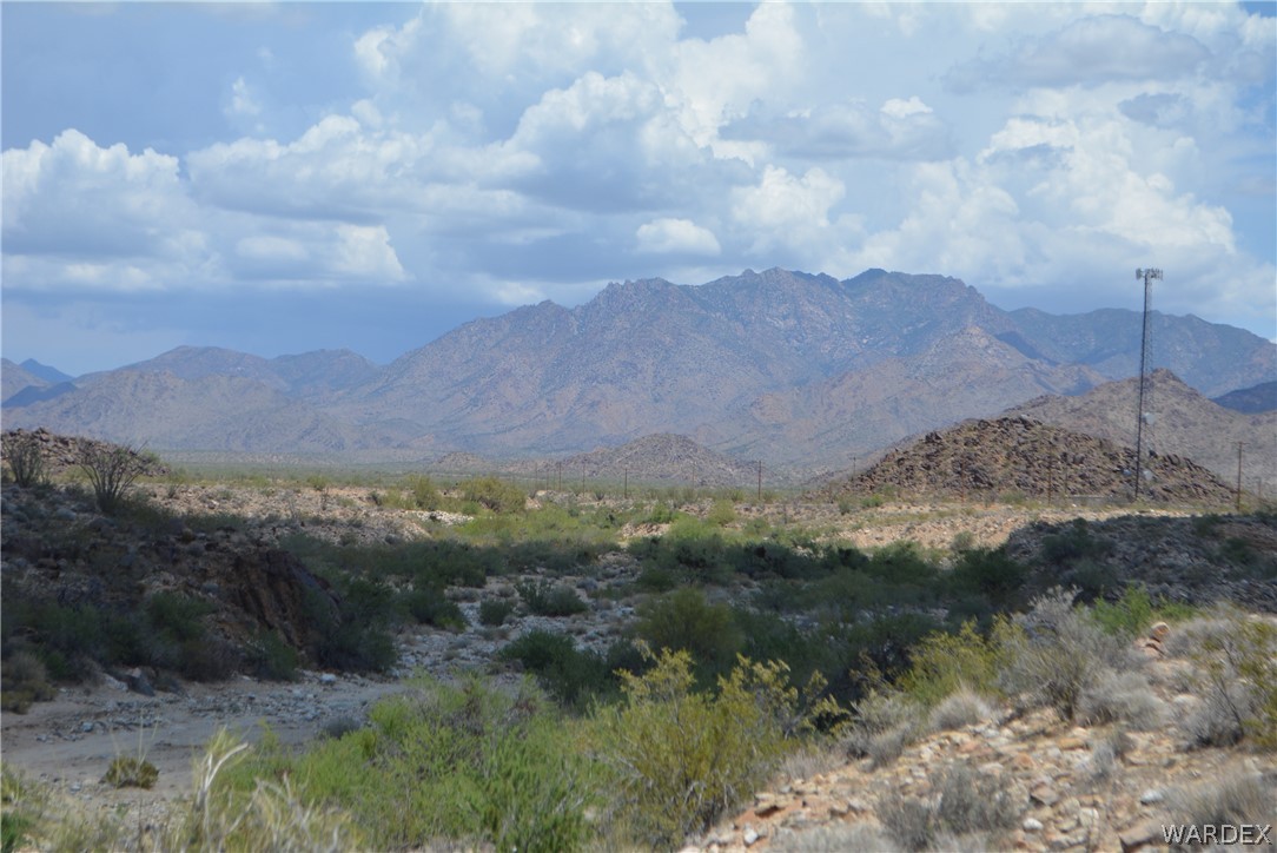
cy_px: 426
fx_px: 2928
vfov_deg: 16.6
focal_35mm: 82
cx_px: 638
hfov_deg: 24.6
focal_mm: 55
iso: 400
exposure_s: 1/2000
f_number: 7.1
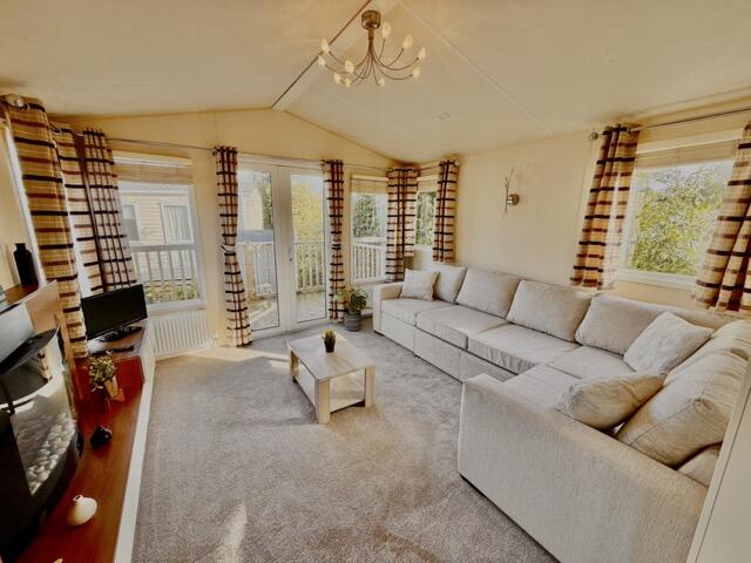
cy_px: 282
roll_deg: +0.1
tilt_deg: -12.2
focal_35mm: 14
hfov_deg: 102.1
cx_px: 376
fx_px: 304
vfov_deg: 85.7
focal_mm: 2.22
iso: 64
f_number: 2.2
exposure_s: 1/132
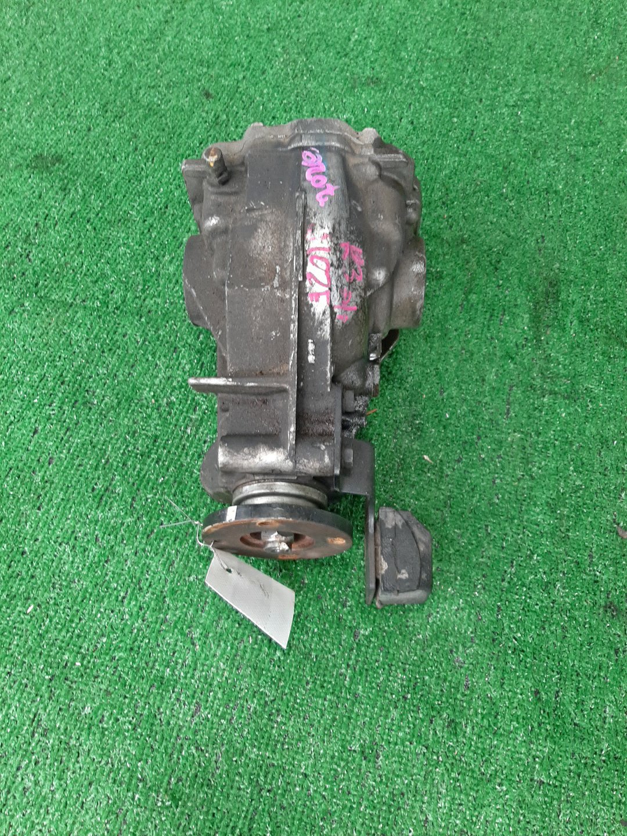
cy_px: 418
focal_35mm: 26
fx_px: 628
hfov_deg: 53.1
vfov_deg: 67.3
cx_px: 314
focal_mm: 3.93
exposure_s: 1/50
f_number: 1.7
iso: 165
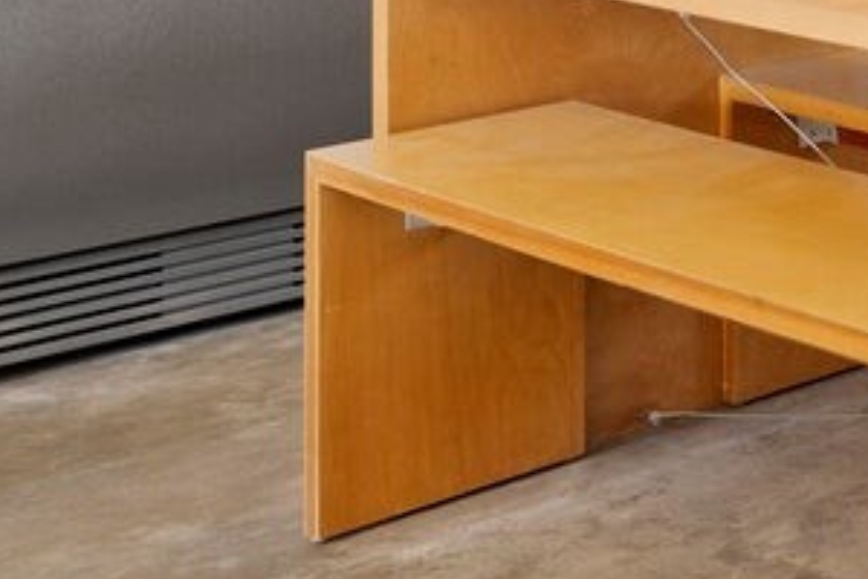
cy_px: -382
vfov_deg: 15.0
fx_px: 1977
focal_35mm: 82
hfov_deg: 15.4
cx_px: 2022
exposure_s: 1/4
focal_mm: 16
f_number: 9
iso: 250
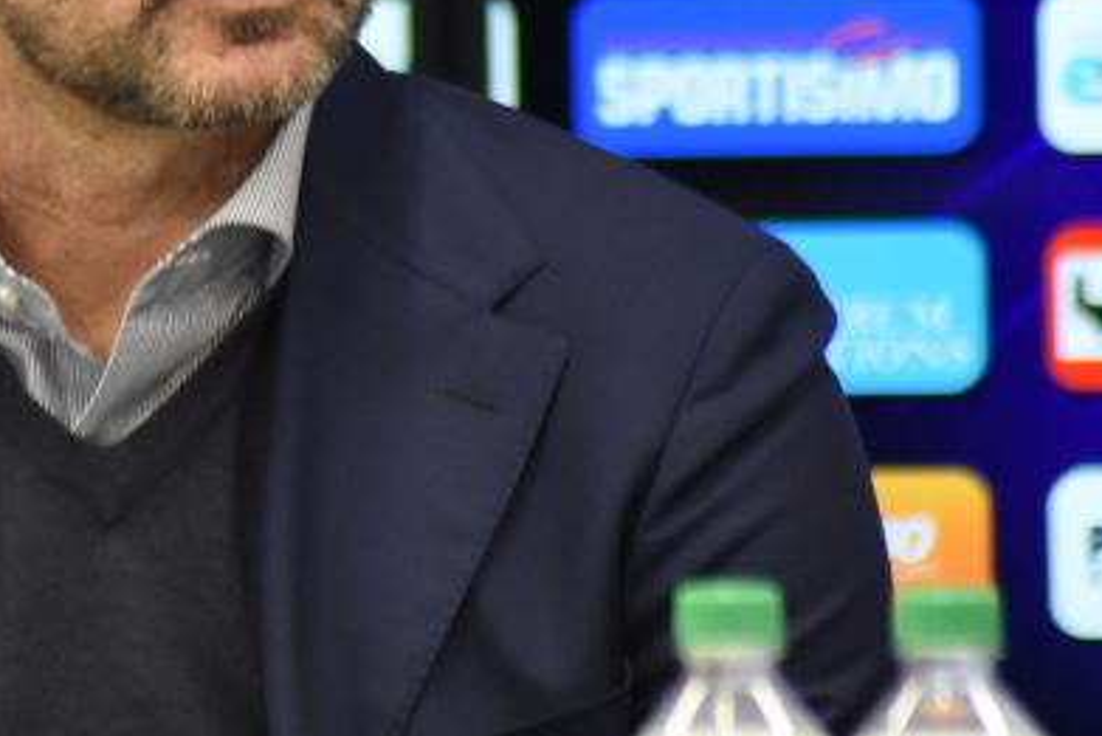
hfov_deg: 3.0
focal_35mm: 681
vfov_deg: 2.0
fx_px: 20853
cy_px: 166
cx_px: 110
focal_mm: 260
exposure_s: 1/160
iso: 5000
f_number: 5
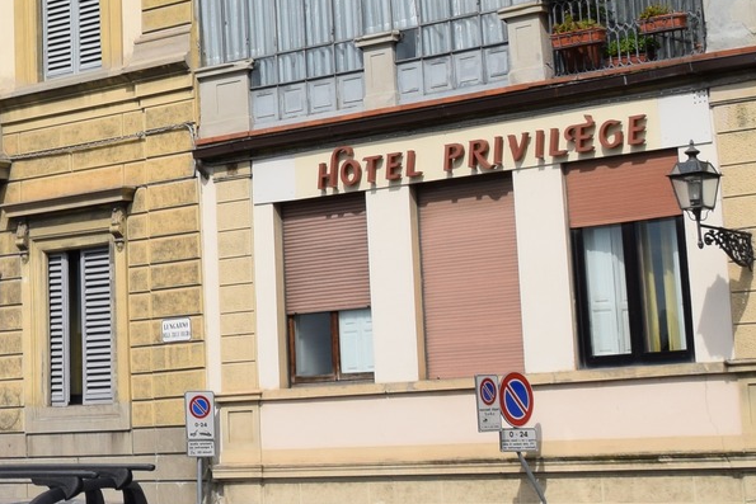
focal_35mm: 98
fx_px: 2058
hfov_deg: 18.9
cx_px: -285
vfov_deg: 13.7
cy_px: -34
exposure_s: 1/500
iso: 200
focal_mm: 18
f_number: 11
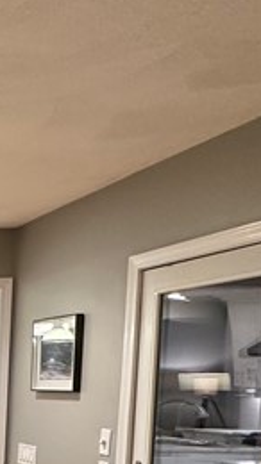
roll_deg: -0.1
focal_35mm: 60
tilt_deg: -6.0
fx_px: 739
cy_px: 444
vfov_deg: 32.6
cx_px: -363
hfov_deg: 14.0
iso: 250
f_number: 2.2
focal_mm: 2.22
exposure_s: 1/60
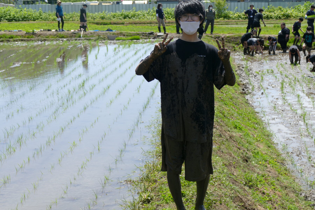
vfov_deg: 18.4
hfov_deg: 27.3
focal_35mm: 74
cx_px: 158
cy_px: 105
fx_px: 647
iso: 125
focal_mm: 26.91
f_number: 3.7
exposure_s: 1/1300
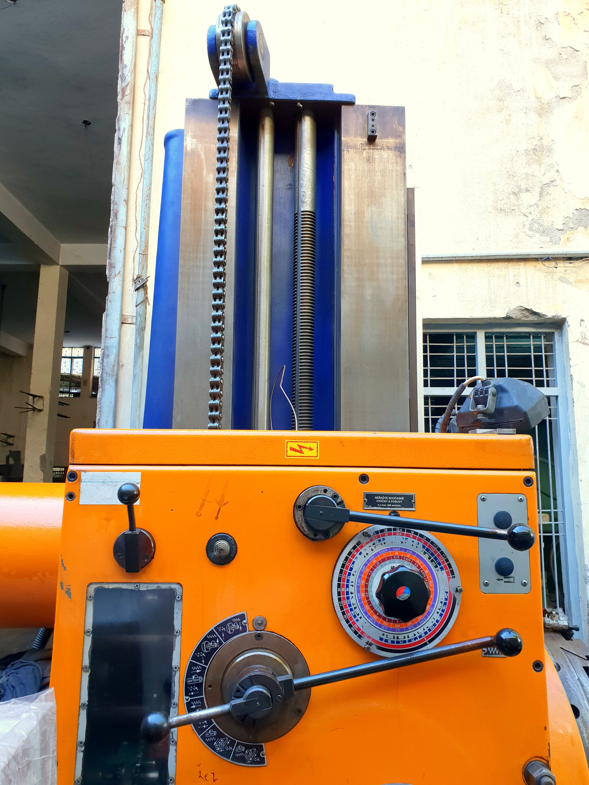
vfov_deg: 65.3
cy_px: 389
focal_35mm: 27
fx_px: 613
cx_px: 291
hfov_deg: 51.4
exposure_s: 1/100
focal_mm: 4.3
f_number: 2.4
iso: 80
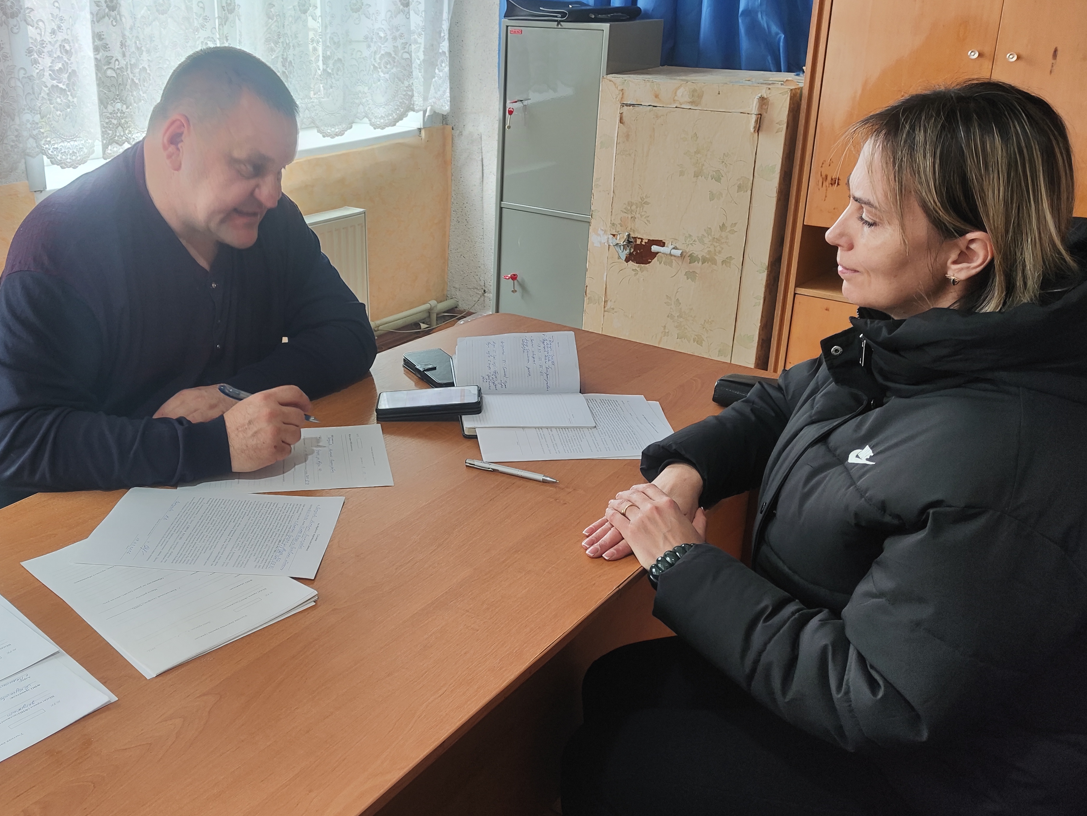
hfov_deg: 54.7
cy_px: 388
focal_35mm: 33
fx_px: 1037
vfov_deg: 43.0
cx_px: 405
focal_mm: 4.68
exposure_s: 1/30
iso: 100
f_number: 1.8
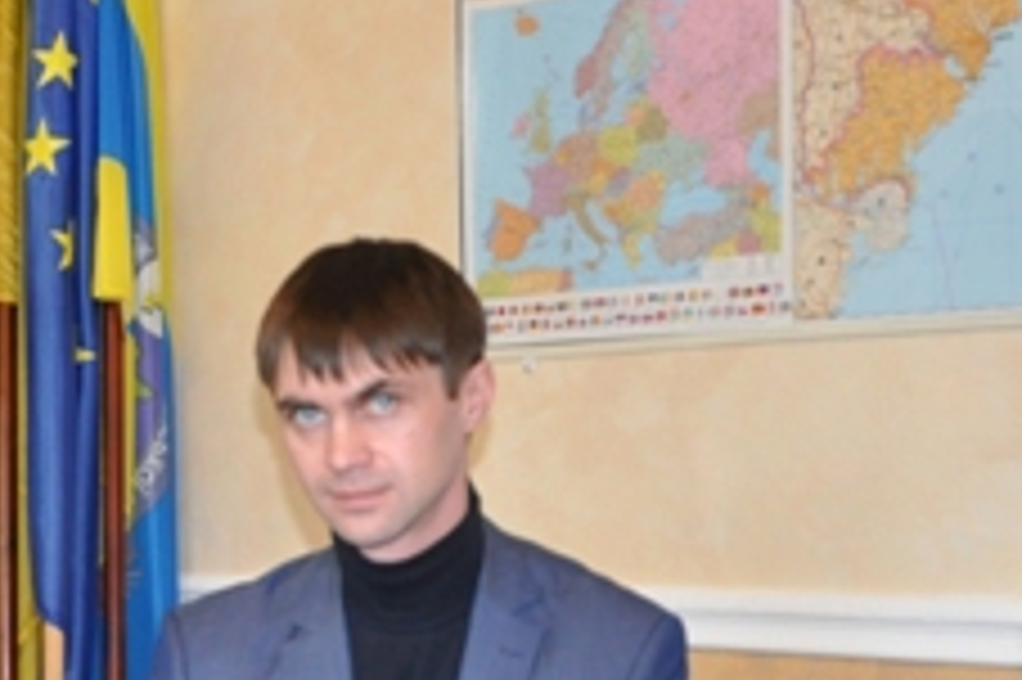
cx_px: 171
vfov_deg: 17.7
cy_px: 588
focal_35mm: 76
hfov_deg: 26.1
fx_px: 2156
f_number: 4.5
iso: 1000
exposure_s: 1/60
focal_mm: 18
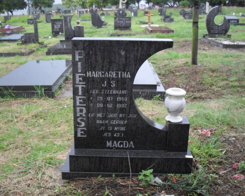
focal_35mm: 44
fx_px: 319
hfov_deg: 42.0
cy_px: 98
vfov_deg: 34.1
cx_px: 114
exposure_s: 1/60
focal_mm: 7.5
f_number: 3.6
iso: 100
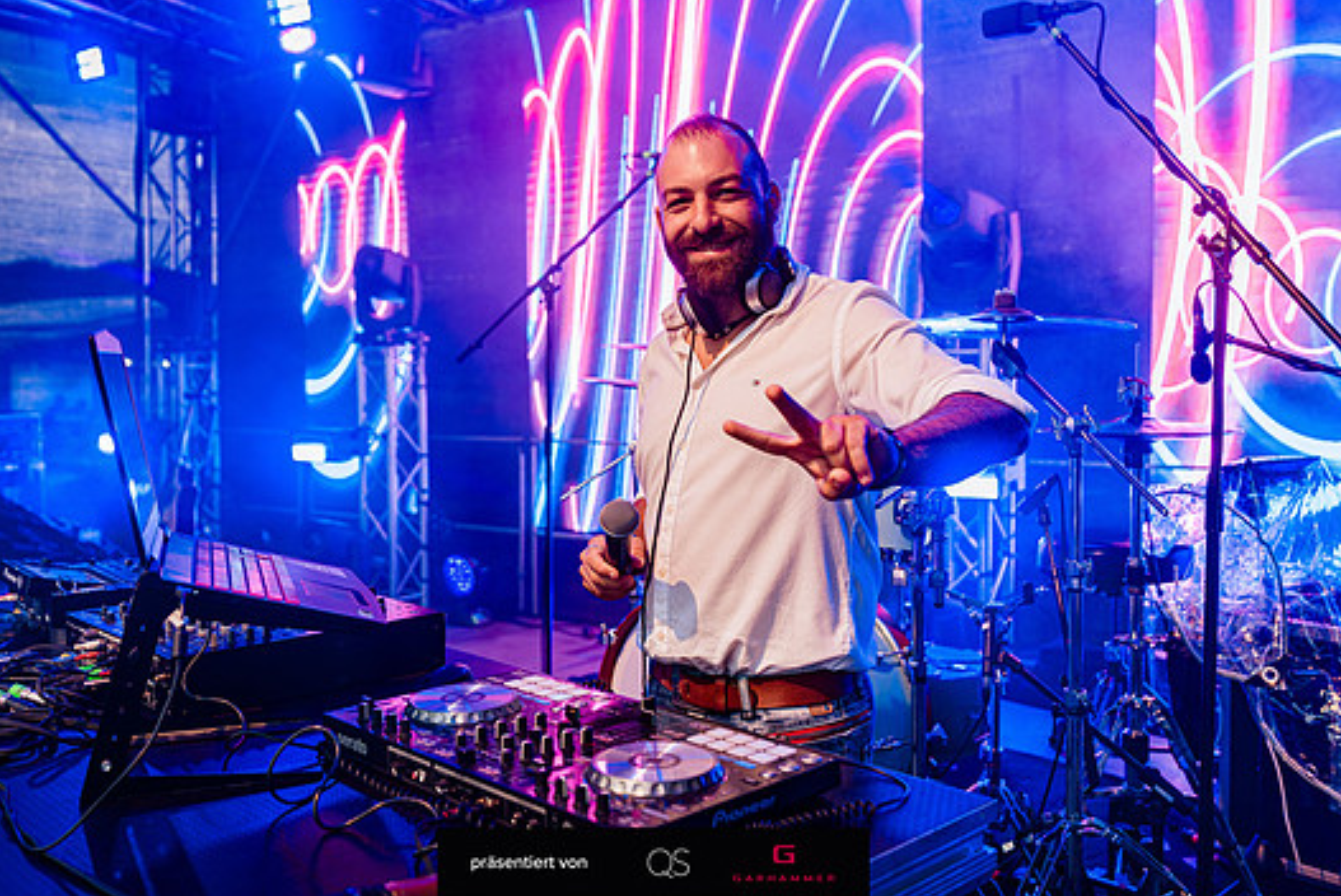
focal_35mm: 33
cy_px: 434
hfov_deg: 57.2
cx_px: 654
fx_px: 1230
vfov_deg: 40.0
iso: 320
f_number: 2.8
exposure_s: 1/160
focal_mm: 30
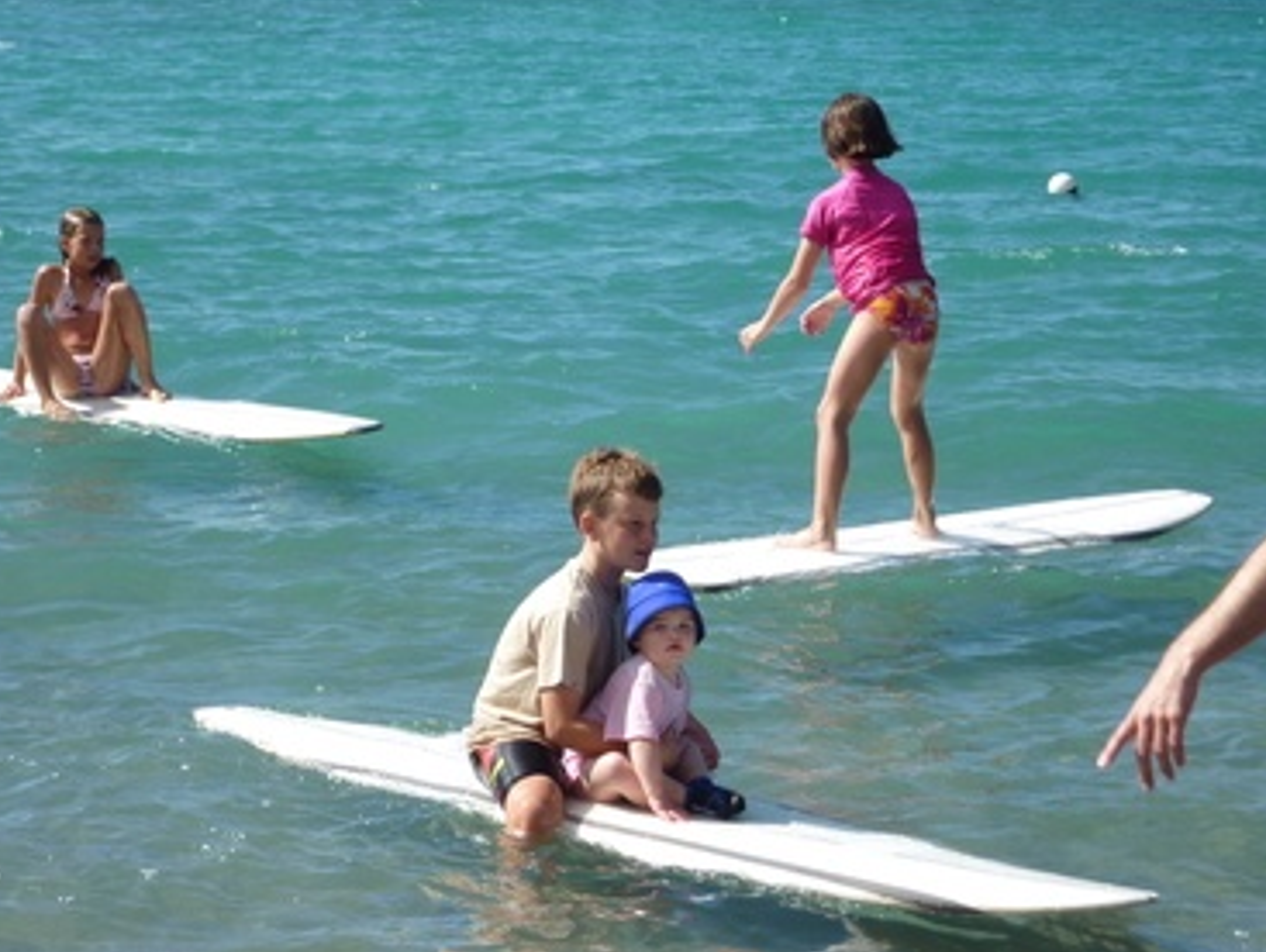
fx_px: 3588
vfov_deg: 15.1
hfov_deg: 20.0
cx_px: 635
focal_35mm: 98
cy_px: 445
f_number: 4.3
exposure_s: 1/500
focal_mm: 14.7
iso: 80
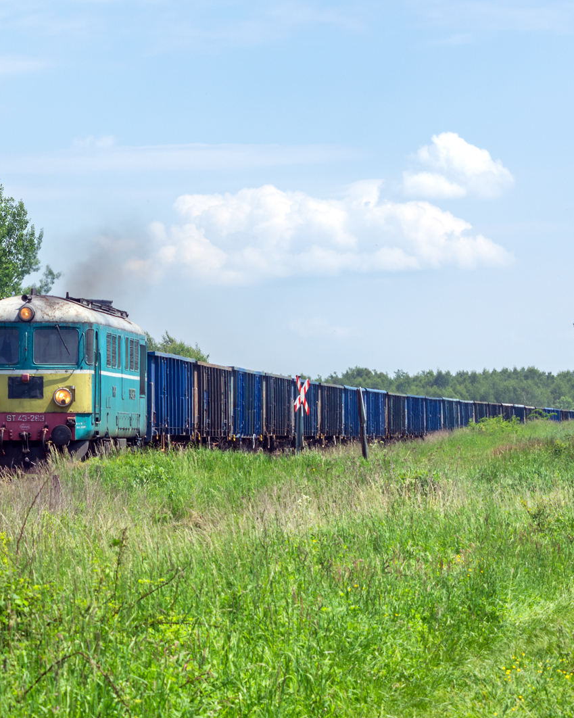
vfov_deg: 11.1
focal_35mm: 174
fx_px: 3697
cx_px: 254
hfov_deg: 8.9
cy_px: 360
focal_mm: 82
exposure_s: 1/320
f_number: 8
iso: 160
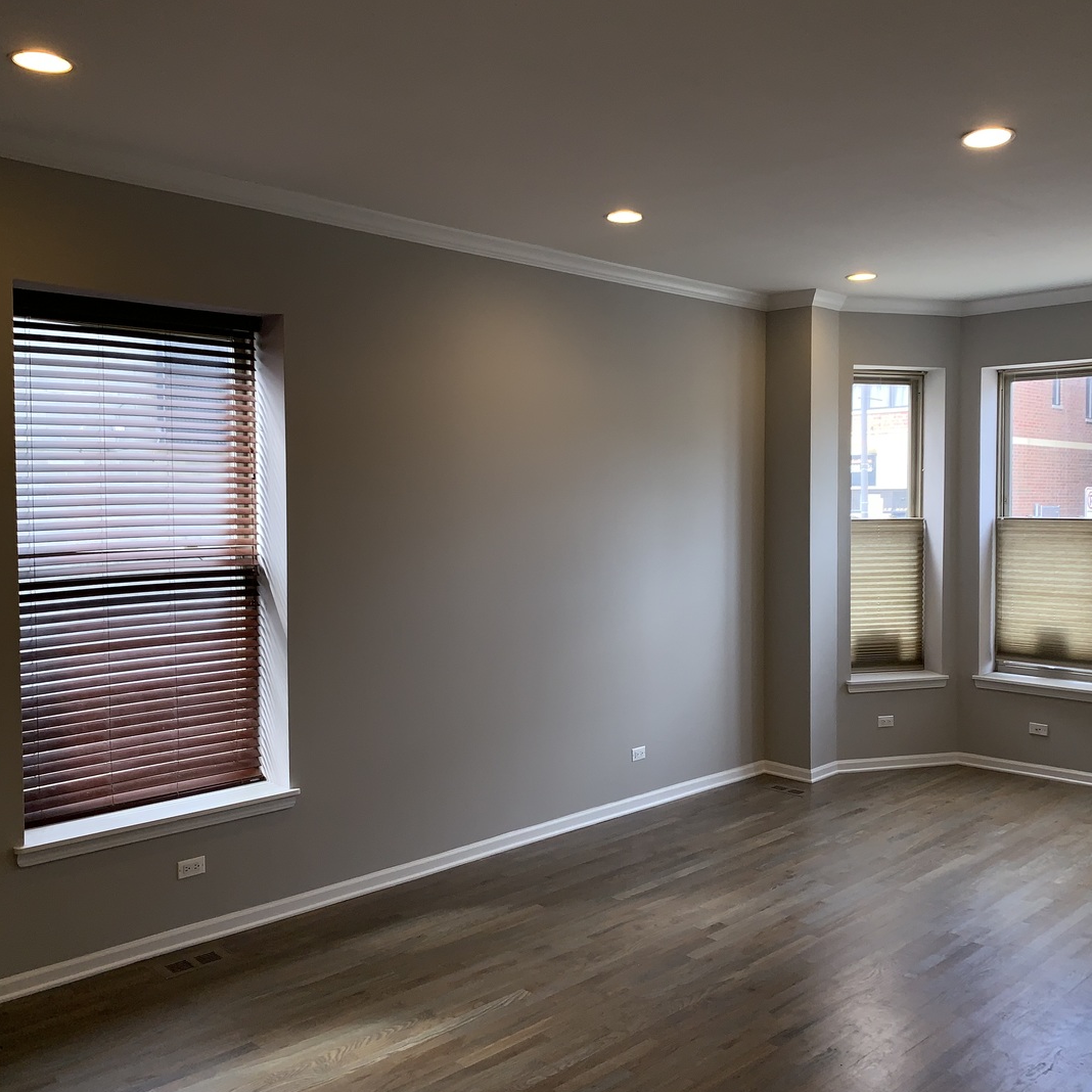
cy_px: 551
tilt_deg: -2.3
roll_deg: -0.3
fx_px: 1106
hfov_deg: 52.5
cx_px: 570
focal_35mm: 31
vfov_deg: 52.5
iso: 25
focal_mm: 4.25
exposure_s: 1/120
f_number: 1.8
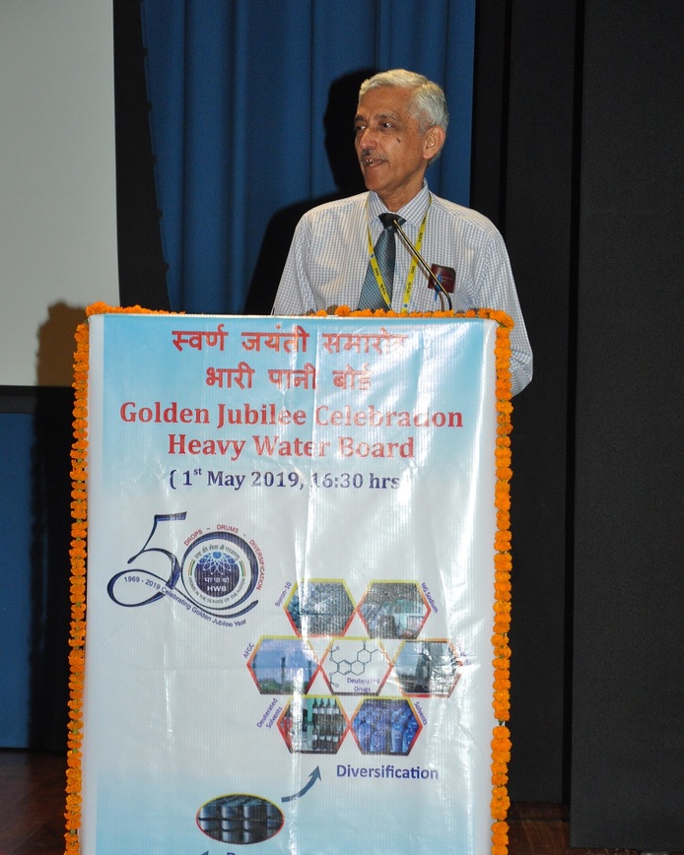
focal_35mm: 121
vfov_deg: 15.9
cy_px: 563
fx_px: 3063
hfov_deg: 12.7
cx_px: 349
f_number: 5.6
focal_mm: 62
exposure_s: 1/125
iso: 1250
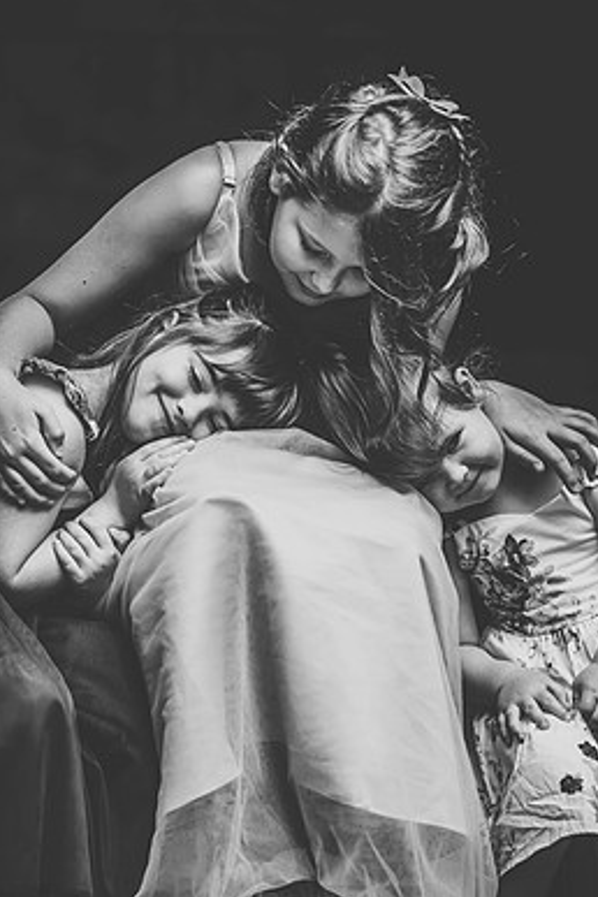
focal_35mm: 151
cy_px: 457
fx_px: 3762
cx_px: 274
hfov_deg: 9.1
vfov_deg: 13.6
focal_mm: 130
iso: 640
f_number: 2.8
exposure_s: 1/1250
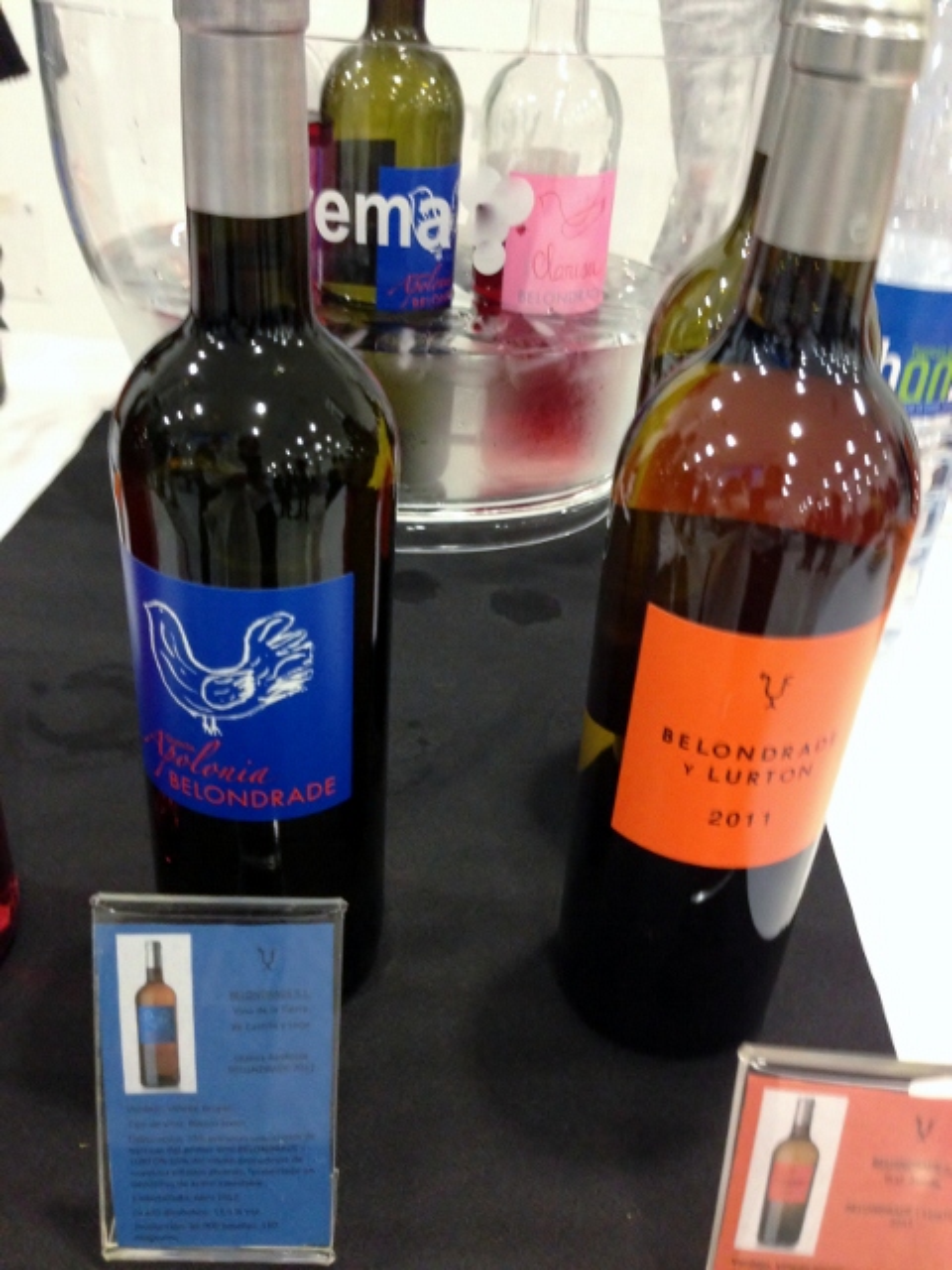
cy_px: 635
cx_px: 476
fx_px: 1210
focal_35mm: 33
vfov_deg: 55.4
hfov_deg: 42.9
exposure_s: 1/20
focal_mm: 4.13
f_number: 2.4
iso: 400
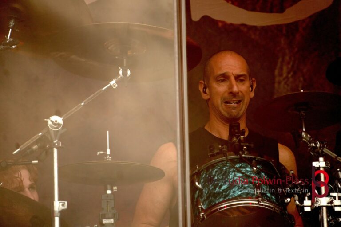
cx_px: 170
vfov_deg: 3.7
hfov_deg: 5.5
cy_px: 114
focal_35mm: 375
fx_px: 3552
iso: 500
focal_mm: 250
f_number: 6.3
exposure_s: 1/400
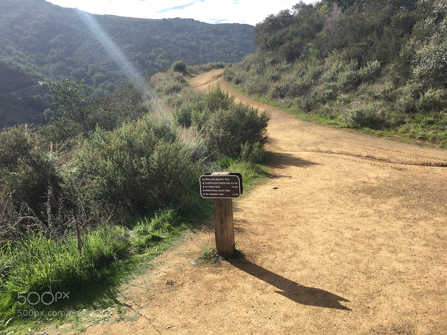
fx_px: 374
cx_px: 224
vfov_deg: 48.2
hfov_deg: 61.7
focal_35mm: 29
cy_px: 168
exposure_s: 1/1241
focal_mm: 4.15
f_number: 2.2
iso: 25
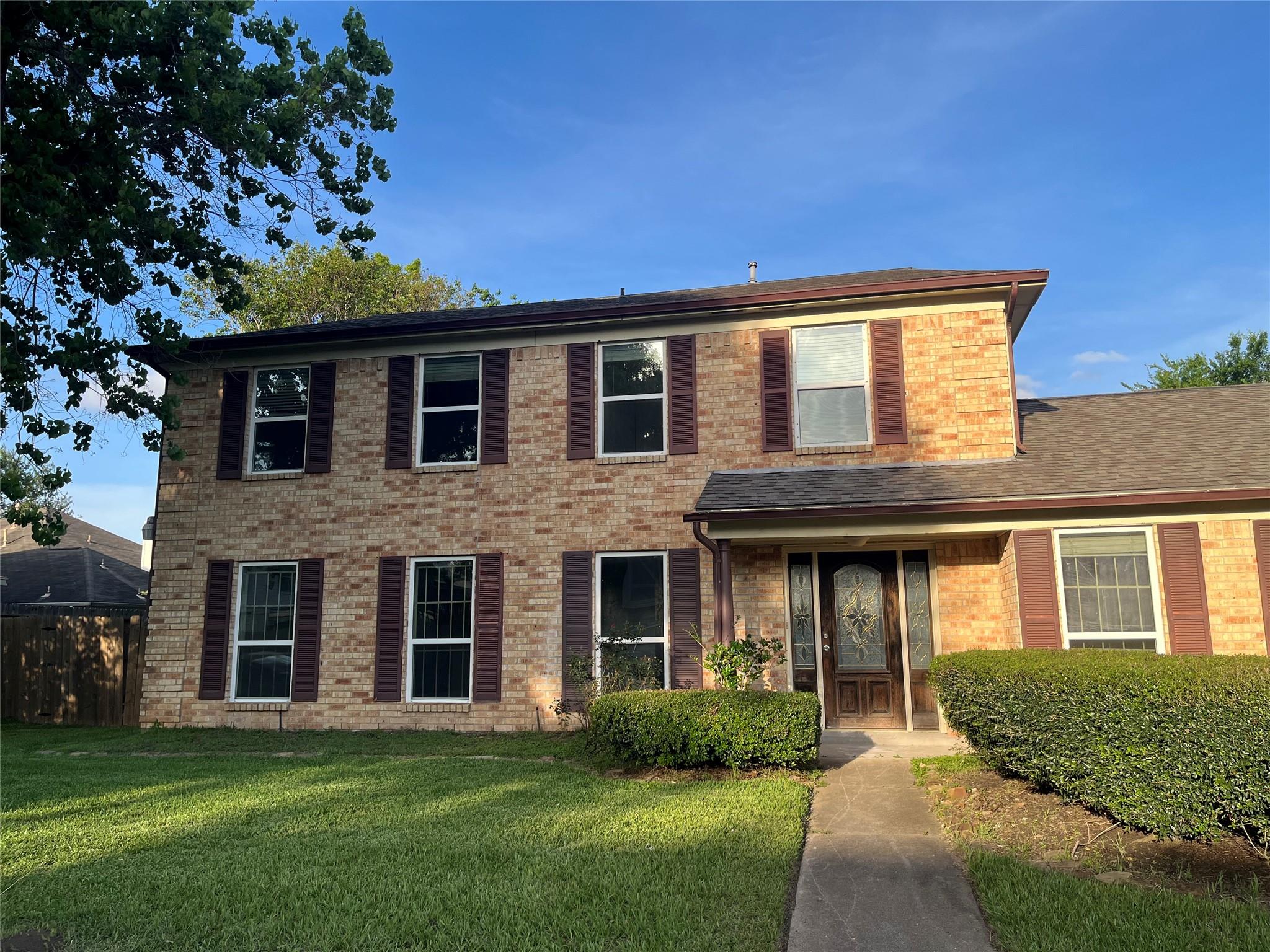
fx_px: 954
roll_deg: +0.7
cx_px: 635
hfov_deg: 67.3
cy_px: 476
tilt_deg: +9.9
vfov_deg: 53.1
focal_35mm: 26
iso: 50
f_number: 1.6
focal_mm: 5.1
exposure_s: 1/1721
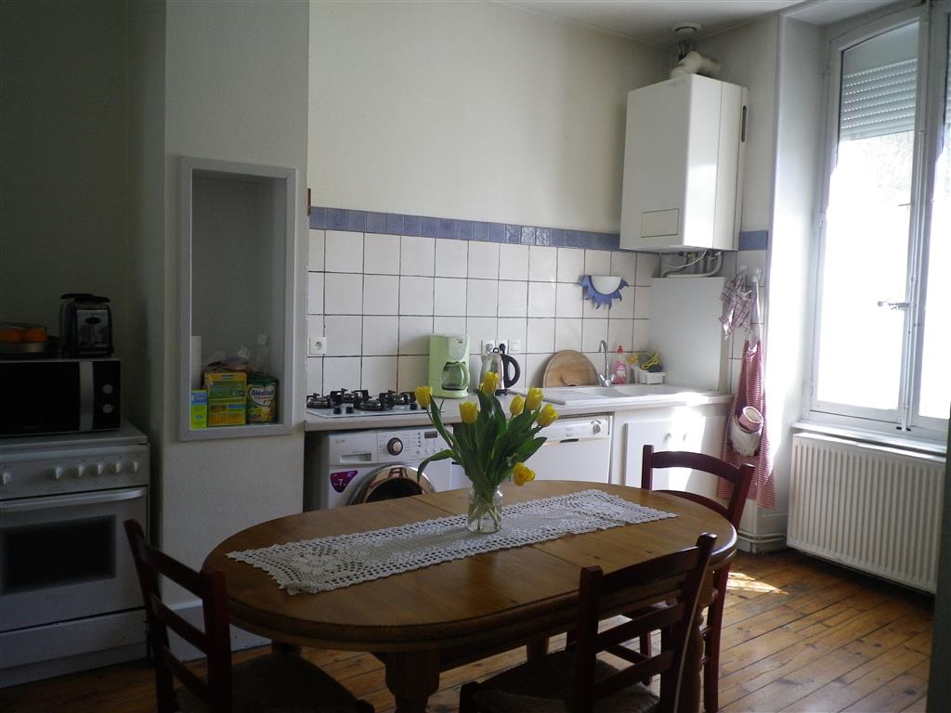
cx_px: 476
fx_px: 769
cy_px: 356
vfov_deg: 49.7
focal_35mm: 28
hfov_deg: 63.4
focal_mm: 5.05
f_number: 3.5
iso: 160
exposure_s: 1/50
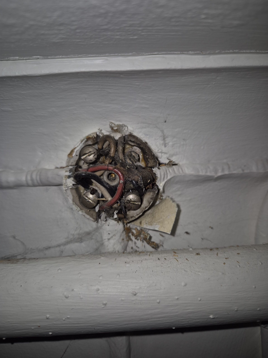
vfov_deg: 73.9
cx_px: 134
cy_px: 179
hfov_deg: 58.9
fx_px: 237
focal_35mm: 23
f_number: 1.8
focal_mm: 5.4
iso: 25
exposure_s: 1/702
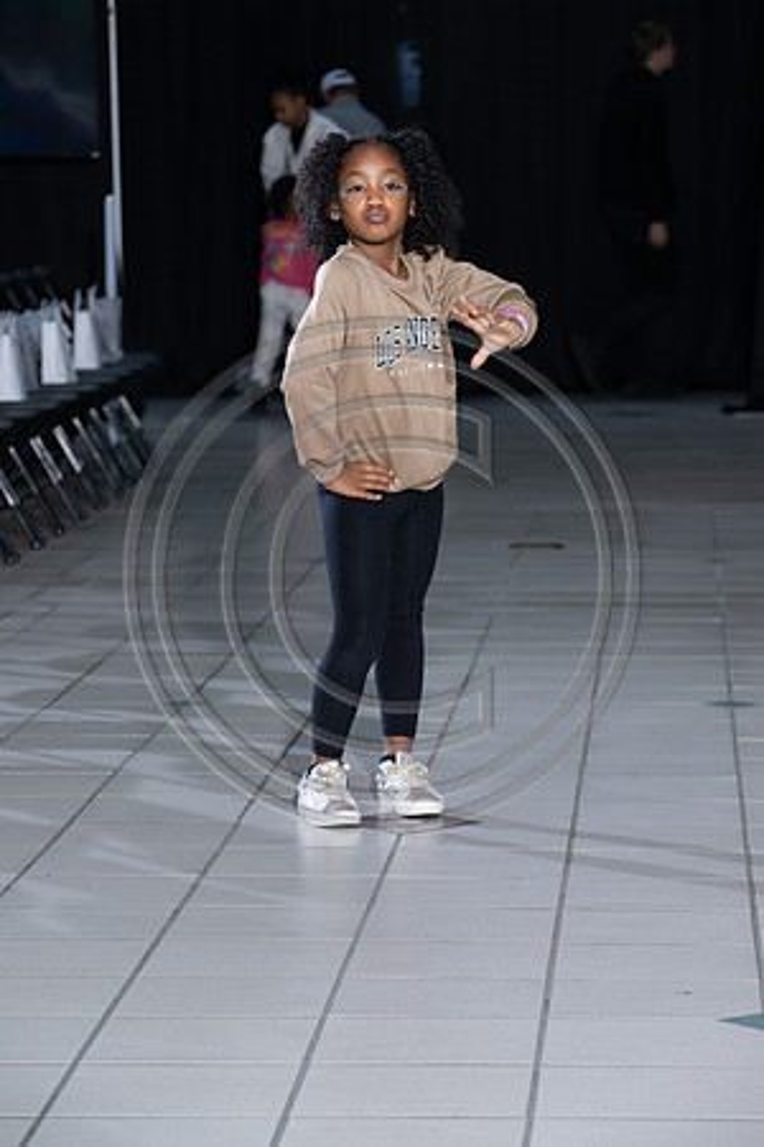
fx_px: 4297
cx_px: 382
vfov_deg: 15.2
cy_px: 574
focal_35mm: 135
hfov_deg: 10.2
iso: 1000
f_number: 6.3
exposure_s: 1/160
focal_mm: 135
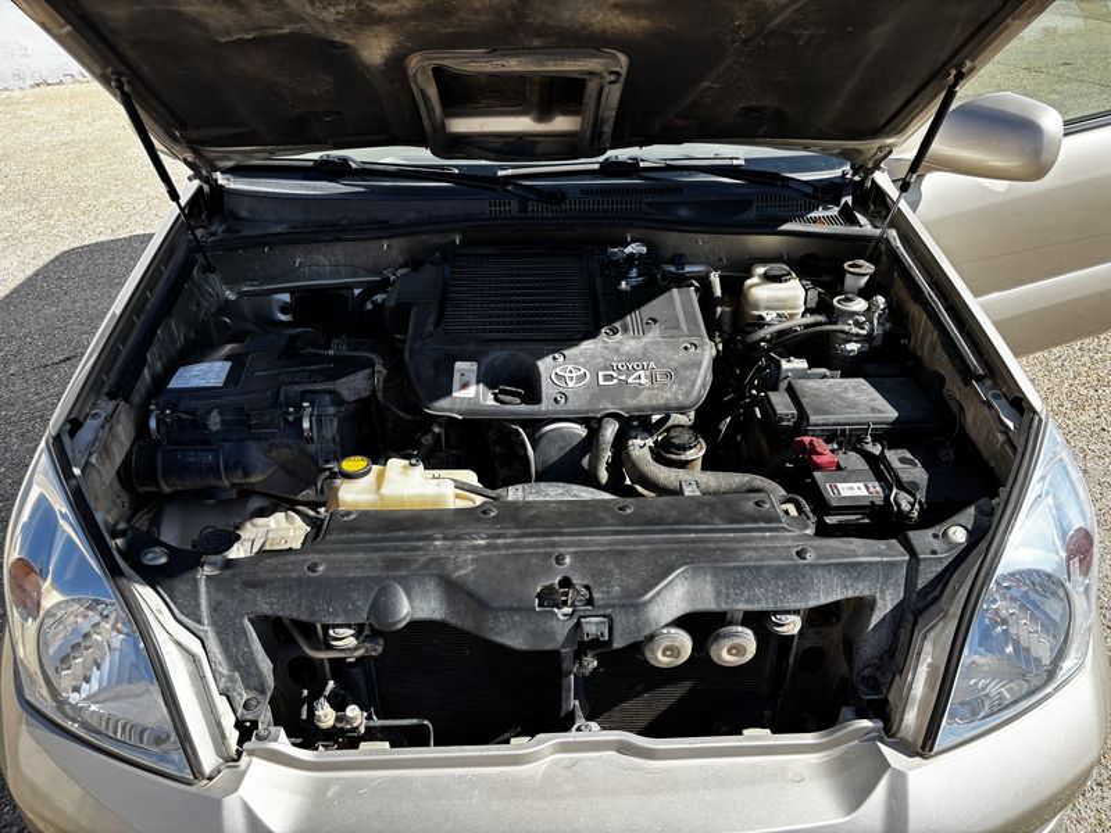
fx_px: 834
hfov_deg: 67.3
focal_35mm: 26
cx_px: 556
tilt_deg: -31.7
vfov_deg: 53.1
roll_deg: -1.2
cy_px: 416
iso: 50
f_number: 1.6
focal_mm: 5.96
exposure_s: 1/910
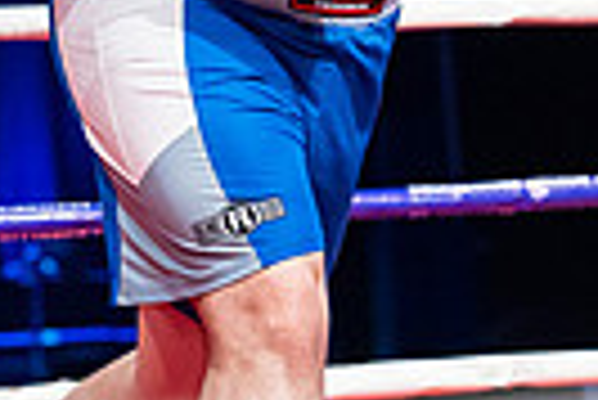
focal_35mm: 244
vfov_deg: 5.6
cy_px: -236
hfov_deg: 8.2
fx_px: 4057
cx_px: 917
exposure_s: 1/1000
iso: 4000
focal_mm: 56
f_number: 2.8
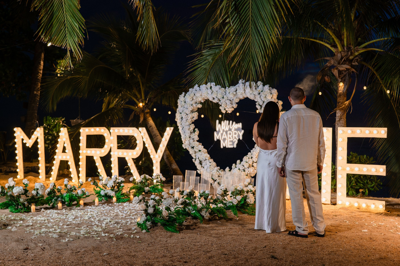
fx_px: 555
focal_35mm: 50
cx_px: 200
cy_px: 133
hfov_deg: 39.6
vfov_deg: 27.0
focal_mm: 50
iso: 6400
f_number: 3.2
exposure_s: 1/200
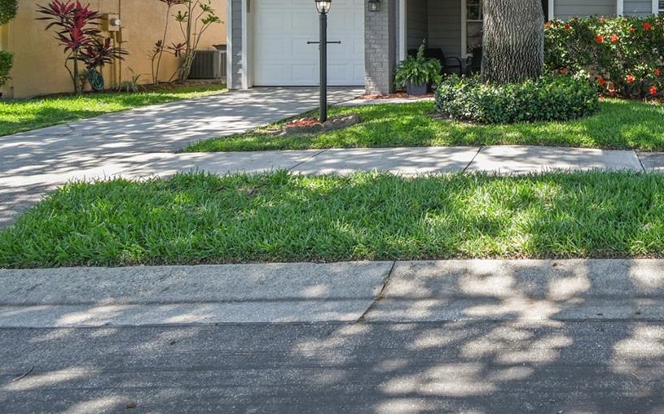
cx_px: 579
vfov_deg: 37.3
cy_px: -3
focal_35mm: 30
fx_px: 543
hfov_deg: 55.7
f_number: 7.1
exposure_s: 1/30
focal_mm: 10
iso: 100
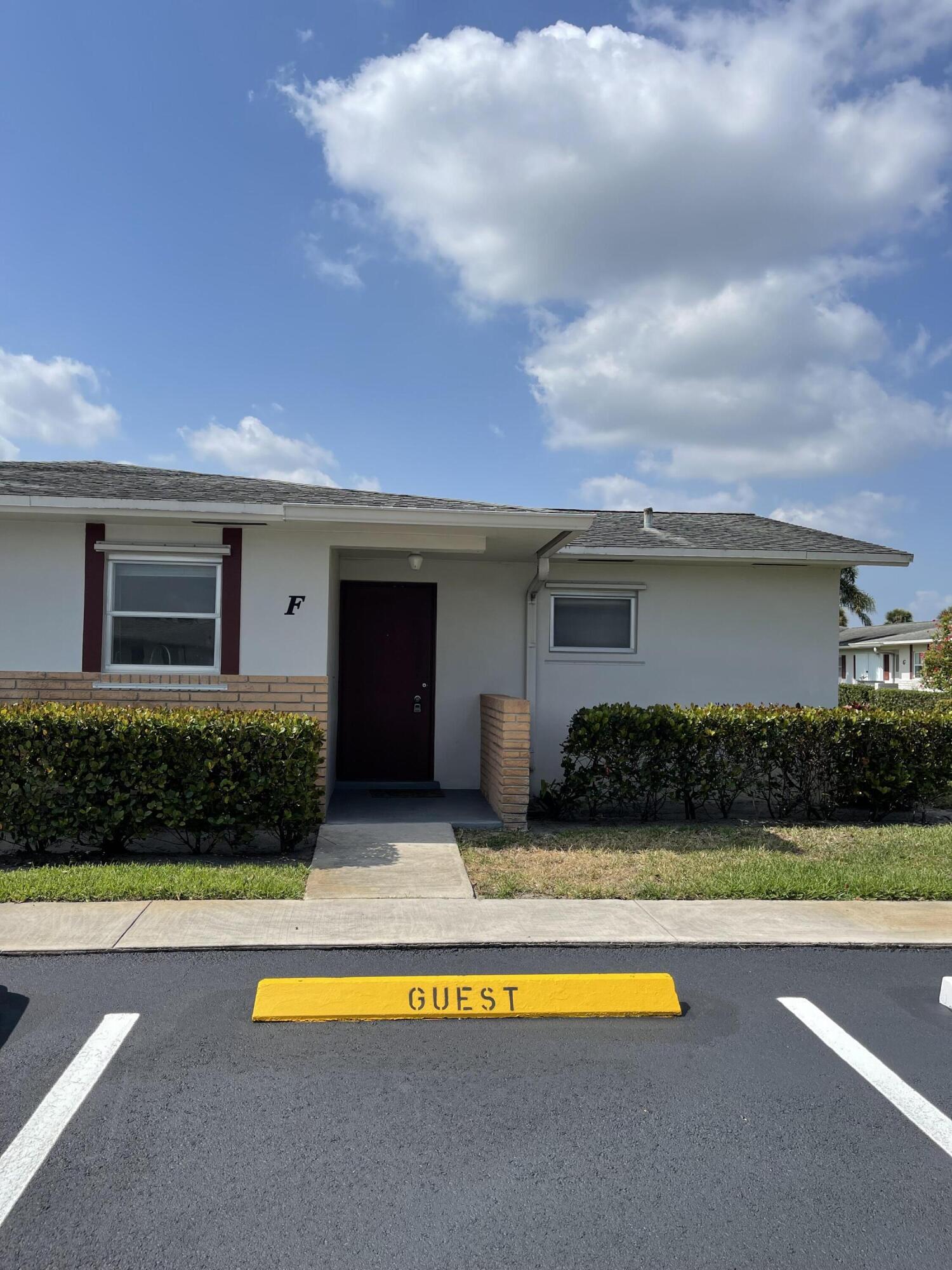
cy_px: 635
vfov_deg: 69.4
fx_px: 917
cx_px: 476
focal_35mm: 25
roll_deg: -0.8
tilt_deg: +1.8
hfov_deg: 54.9
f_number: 1.6
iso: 32
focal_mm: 5.1
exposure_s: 1/5376
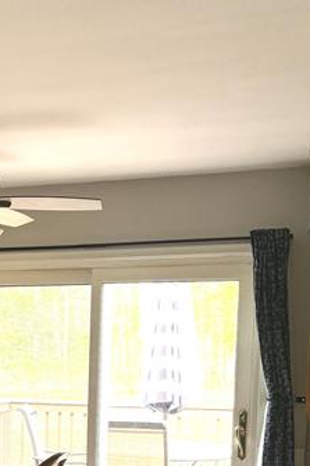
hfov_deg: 21.1
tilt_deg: -6.0
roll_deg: -0.2
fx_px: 802
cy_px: 434
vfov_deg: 30.7
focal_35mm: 62
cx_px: -6
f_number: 1.6
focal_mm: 5.96
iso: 125
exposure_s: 1/98
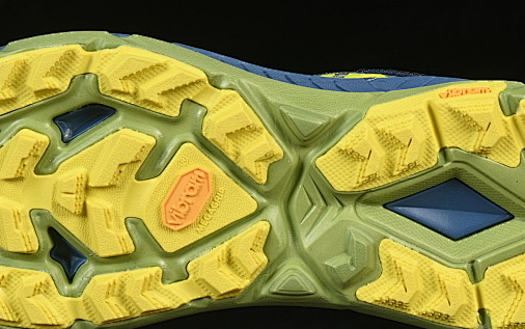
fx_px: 2334
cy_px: 104
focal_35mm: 163
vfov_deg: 8.1
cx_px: 247
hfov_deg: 12.8
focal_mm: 50
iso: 160
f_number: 8
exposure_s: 1/80
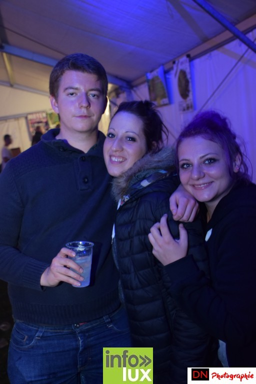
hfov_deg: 36.9
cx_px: 128
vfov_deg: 53.1
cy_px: 192
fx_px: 384
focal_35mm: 36
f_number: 4.5
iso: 800
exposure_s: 1/10
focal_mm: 24
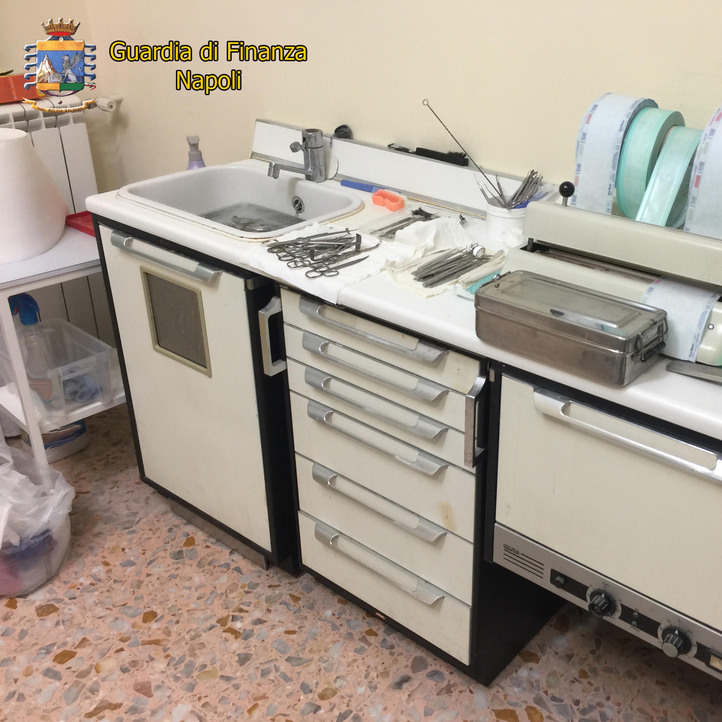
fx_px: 826
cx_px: 461
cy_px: 366
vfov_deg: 47.2
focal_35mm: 35
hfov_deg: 46.7
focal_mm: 4.15
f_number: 2.2
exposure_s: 1/17
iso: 40
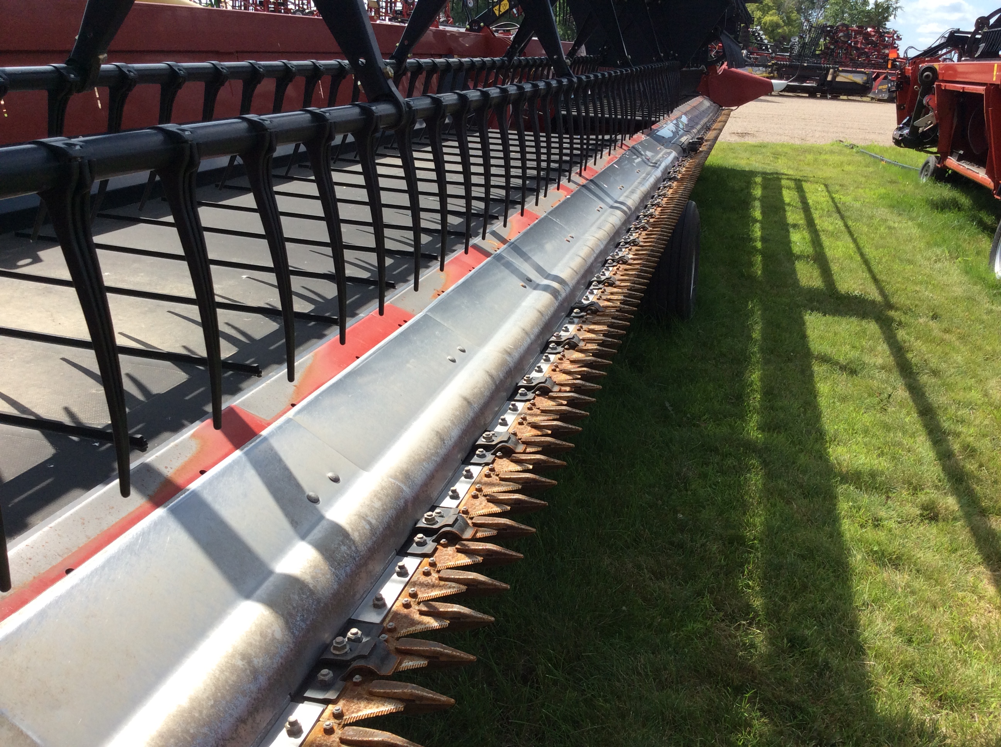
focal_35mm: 32
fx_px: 924
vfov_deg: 44.1
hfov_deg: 56.9
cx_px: 500
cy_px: 374
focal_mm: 3.3
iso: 32
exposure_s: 1/1167
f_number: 2.4
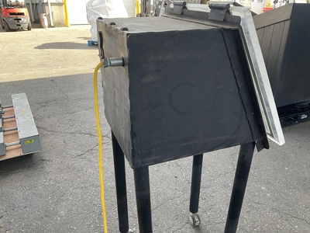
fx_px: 260
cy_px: 116
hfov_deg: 61.7
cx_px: 155
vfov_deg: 48.2
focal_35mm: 29
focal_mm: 3
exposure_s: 1/122
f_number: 1.8
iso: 16
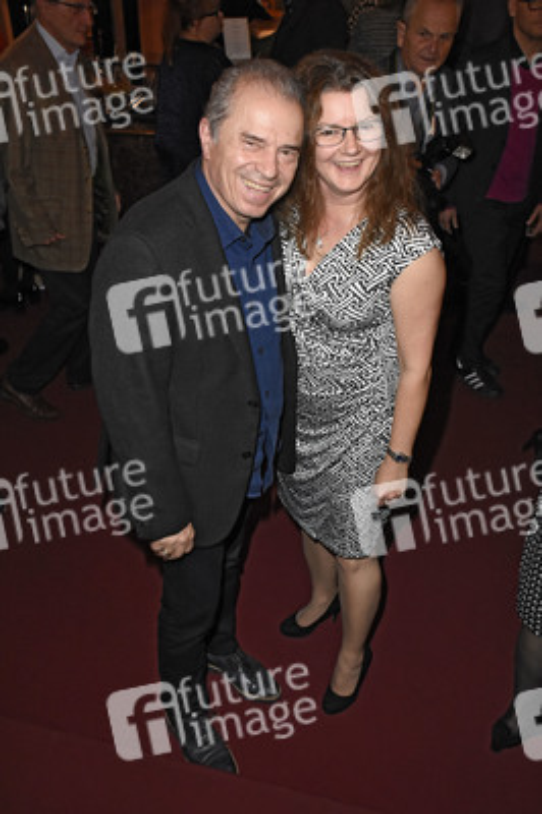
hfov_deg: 39.9
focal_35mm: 33
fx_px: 746
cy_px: 407
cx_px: 271
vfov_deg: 57.3
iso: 3200
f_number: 6.3
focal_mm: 22
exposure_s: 1/60
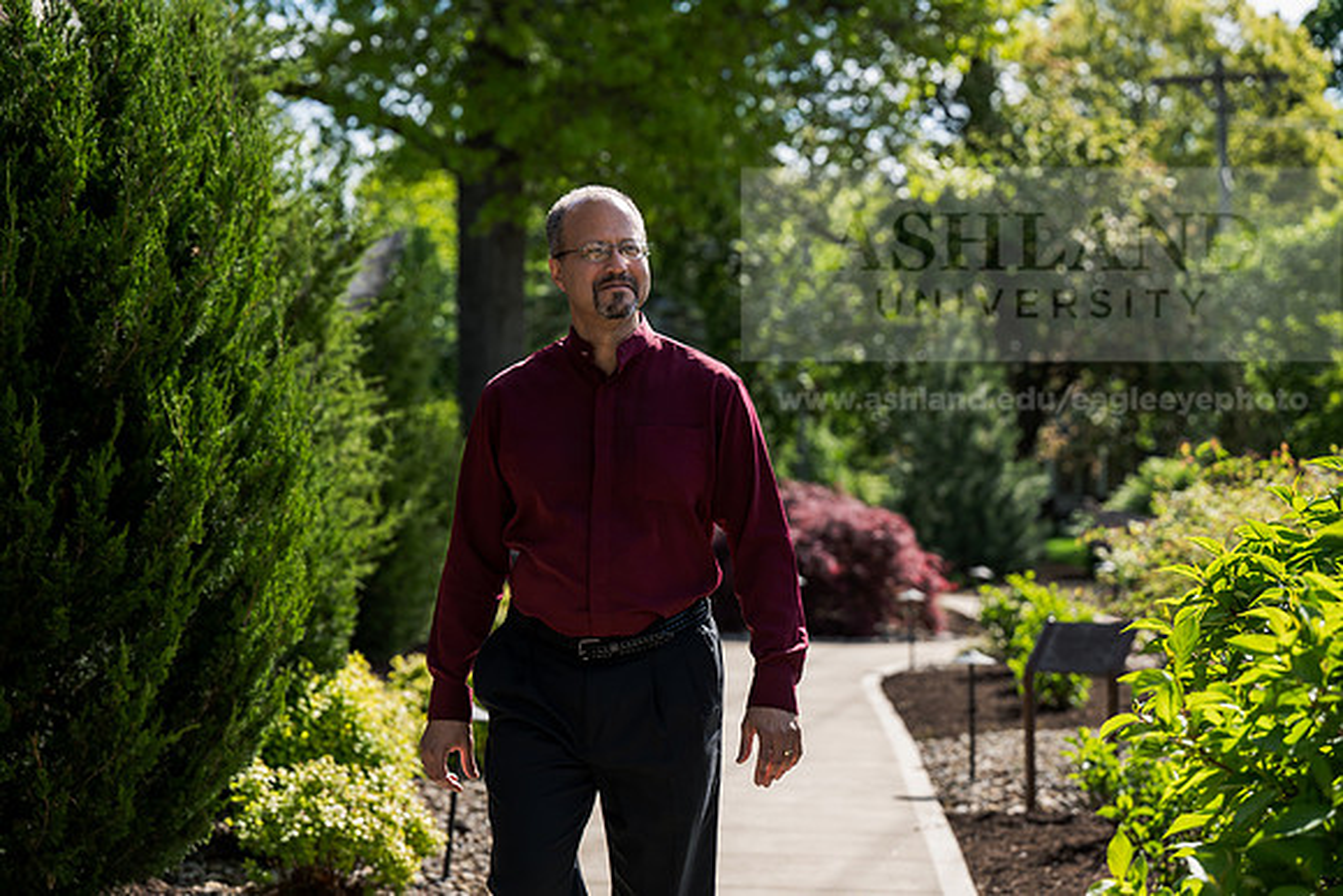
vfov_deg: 17.7
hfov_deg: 26.3
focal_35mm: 77
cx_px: 672
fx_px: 2873
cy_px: 448
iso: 125
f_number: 3.5
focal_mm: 77
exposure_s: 1/500
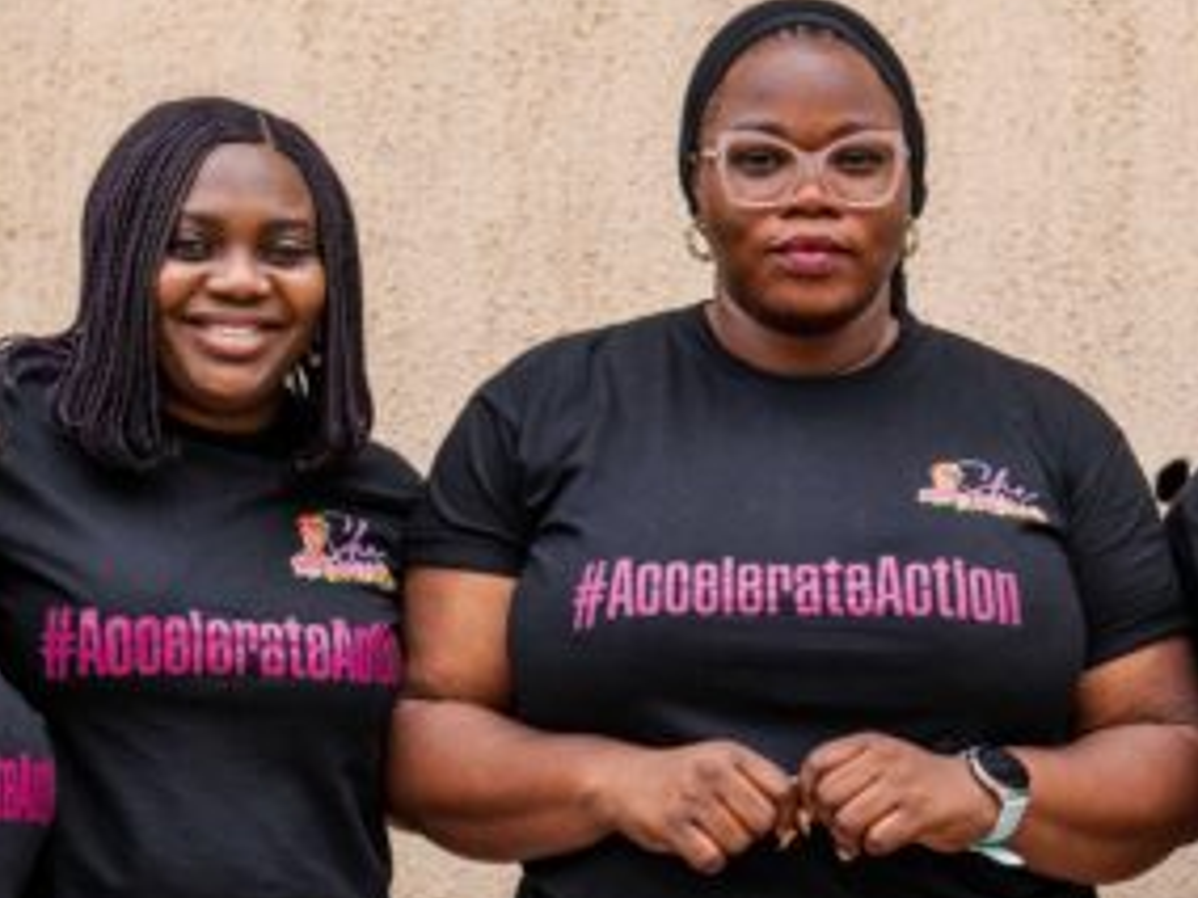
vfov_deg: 14.2
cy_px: 487
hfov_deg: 18.8
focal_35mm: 104
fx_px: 3599
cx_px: 797
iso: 640
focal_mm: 40
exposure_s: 1/3200
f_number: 2.8
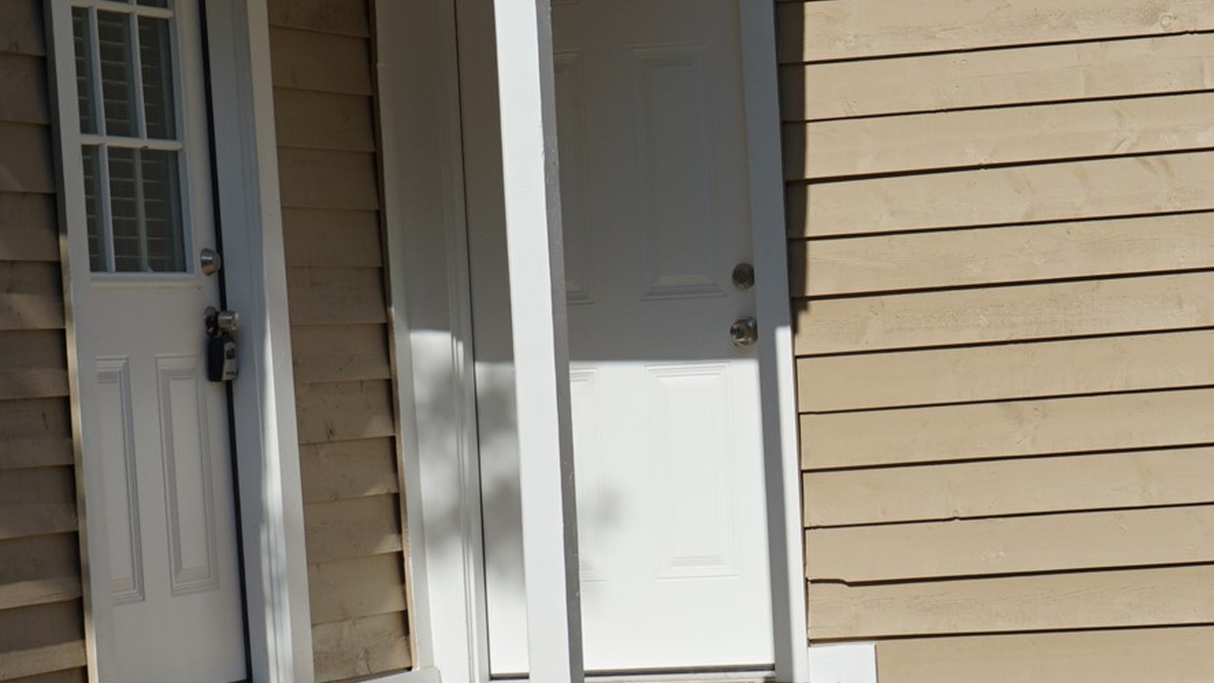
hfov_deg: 17.4
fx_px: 3799
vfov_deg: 10.3
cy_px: 402
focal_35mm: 118
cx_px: 1426
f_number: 9
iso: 100
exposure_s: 1/400
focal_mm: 46
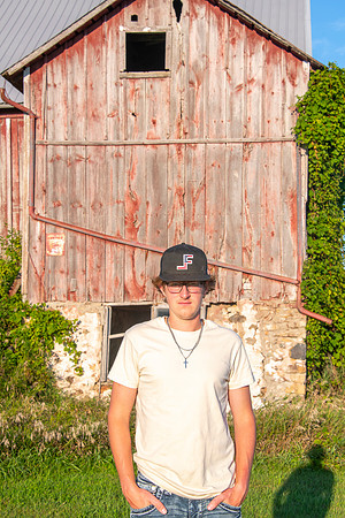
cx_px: 172
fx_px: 977
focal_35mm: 68
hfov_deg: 20.0
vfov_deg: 29.7
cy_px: 259
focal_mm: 68
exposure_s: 1/160
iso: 250
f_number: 11
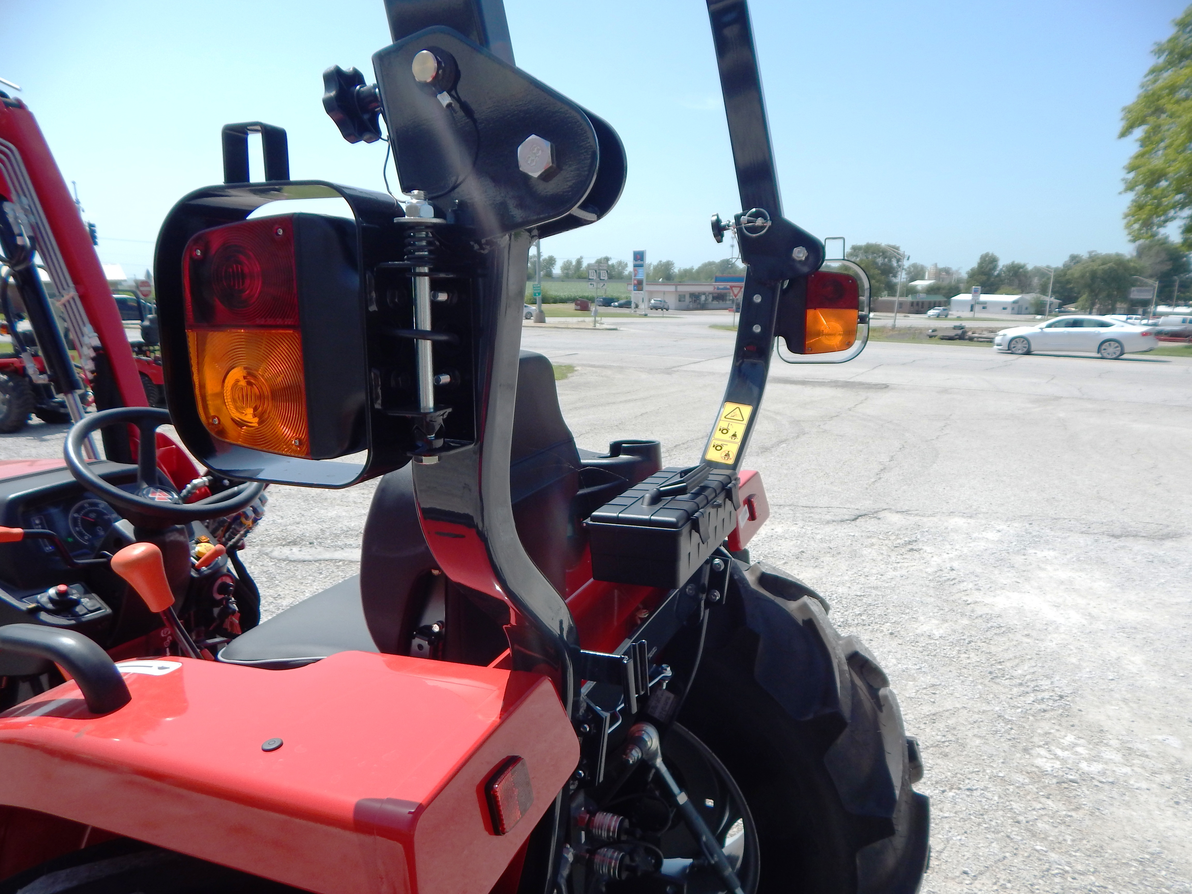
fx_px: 758
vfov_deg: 61.1
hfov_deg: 76.4
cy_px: 447
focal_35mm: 22
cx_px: 596
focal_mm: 4
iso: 125
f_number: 6
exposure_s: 1/400
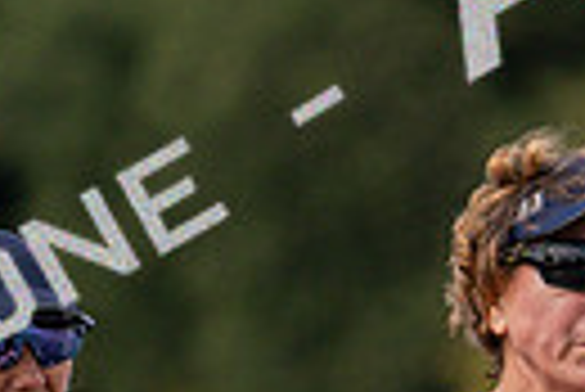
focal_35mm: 1471
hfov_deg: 1.4
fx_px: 23930
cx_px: 698
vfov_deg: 0.9
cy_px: 741
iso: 400
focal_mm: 329
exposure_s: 1/1600
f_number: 6.3
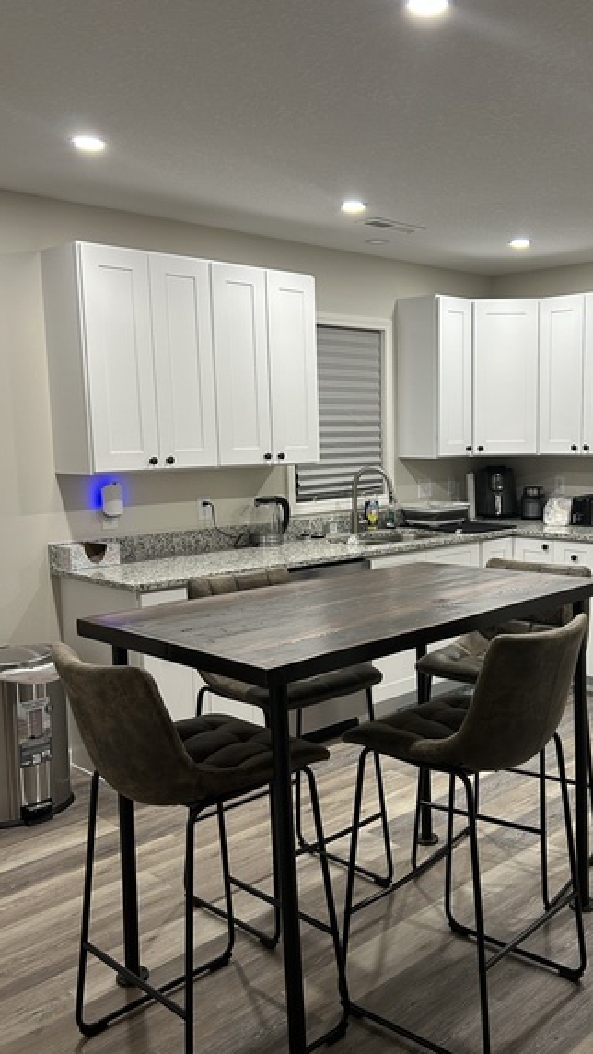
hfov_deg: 35.1
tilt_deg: -8.0
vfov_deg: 59.5
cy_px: 550
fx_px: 922
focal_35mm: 33
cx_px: 420
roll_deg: -0.1
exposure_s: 1/60
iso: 100
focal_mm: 5.7
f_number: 1.5
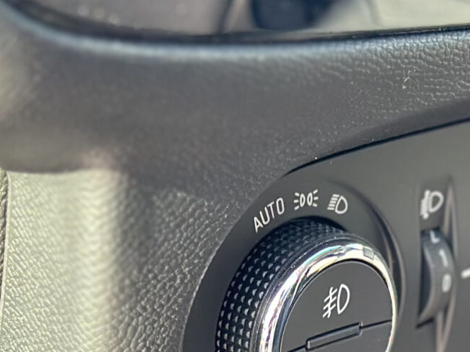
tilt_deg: -25.1
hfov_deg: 10.5
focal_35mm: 188
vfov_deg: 7.8
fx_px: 2552
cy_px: 500
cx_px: 208
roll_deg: -1.6
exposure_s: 1/154
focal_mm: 6.86
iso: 125
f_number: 1.78
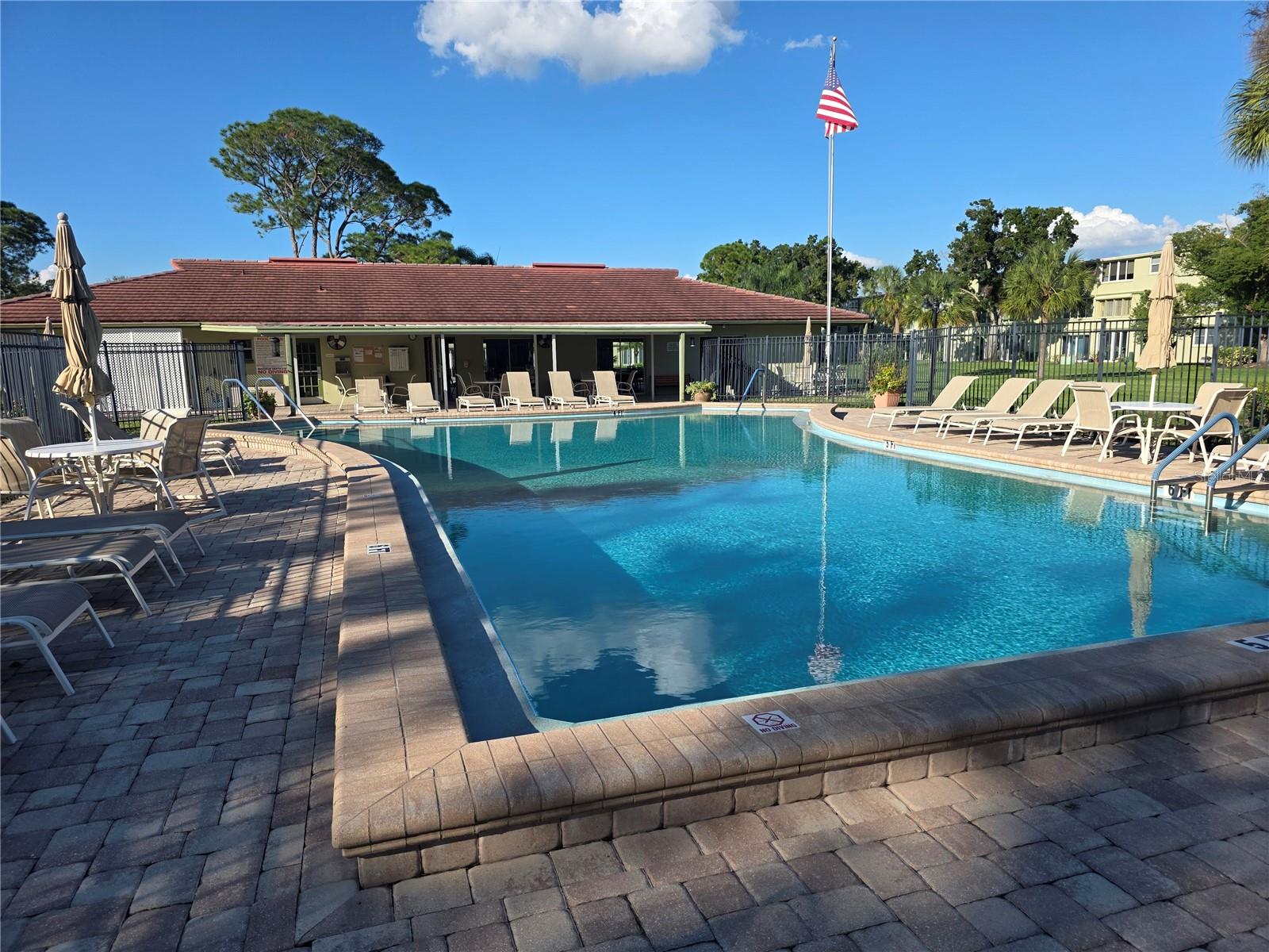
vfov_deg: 58.9
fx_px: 843
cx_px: 634
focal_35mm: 23
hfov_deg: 73.9
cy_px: 476
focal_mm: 6.3
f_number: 1.7
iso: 80
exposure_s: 1/5153
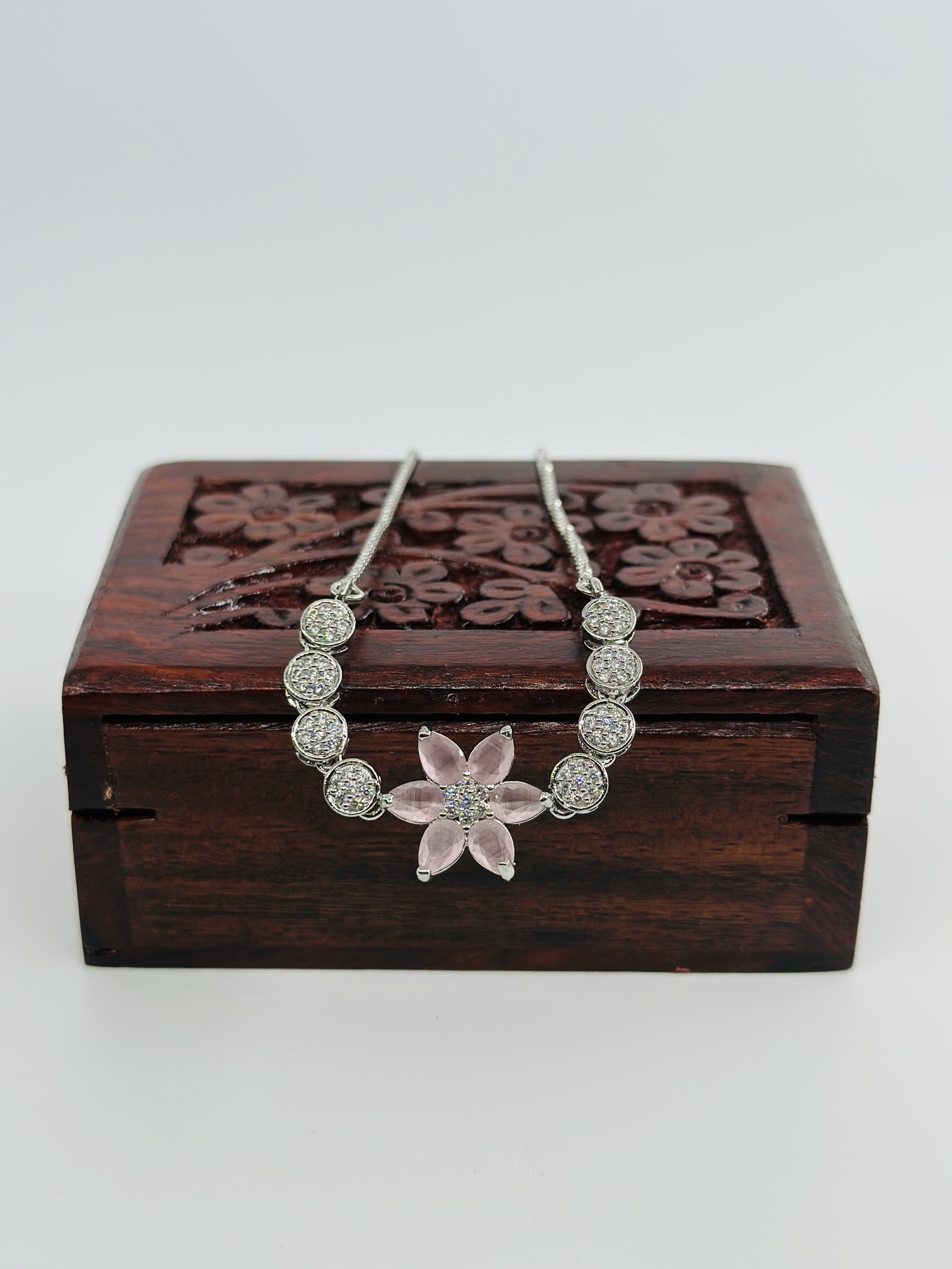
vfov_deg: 39.7
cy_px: 634
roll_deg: -0.9
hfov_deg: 30.3
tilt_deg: -27.1
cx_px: 476
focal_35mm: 48
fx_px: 1760
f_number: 1.78
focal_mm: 6.86
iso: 80
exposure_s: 1/1517
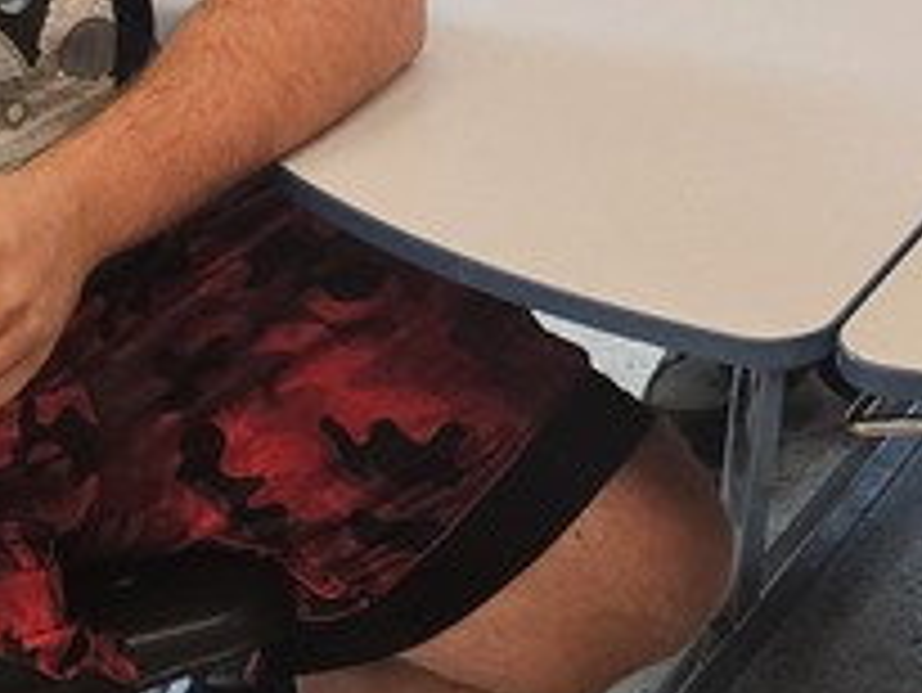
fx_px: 3065
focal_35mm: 115
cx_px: 895
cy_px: -292
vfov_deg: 12.4
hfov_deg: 16.8
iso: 200
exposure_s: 1/120
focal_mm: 6.3
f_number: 1.7
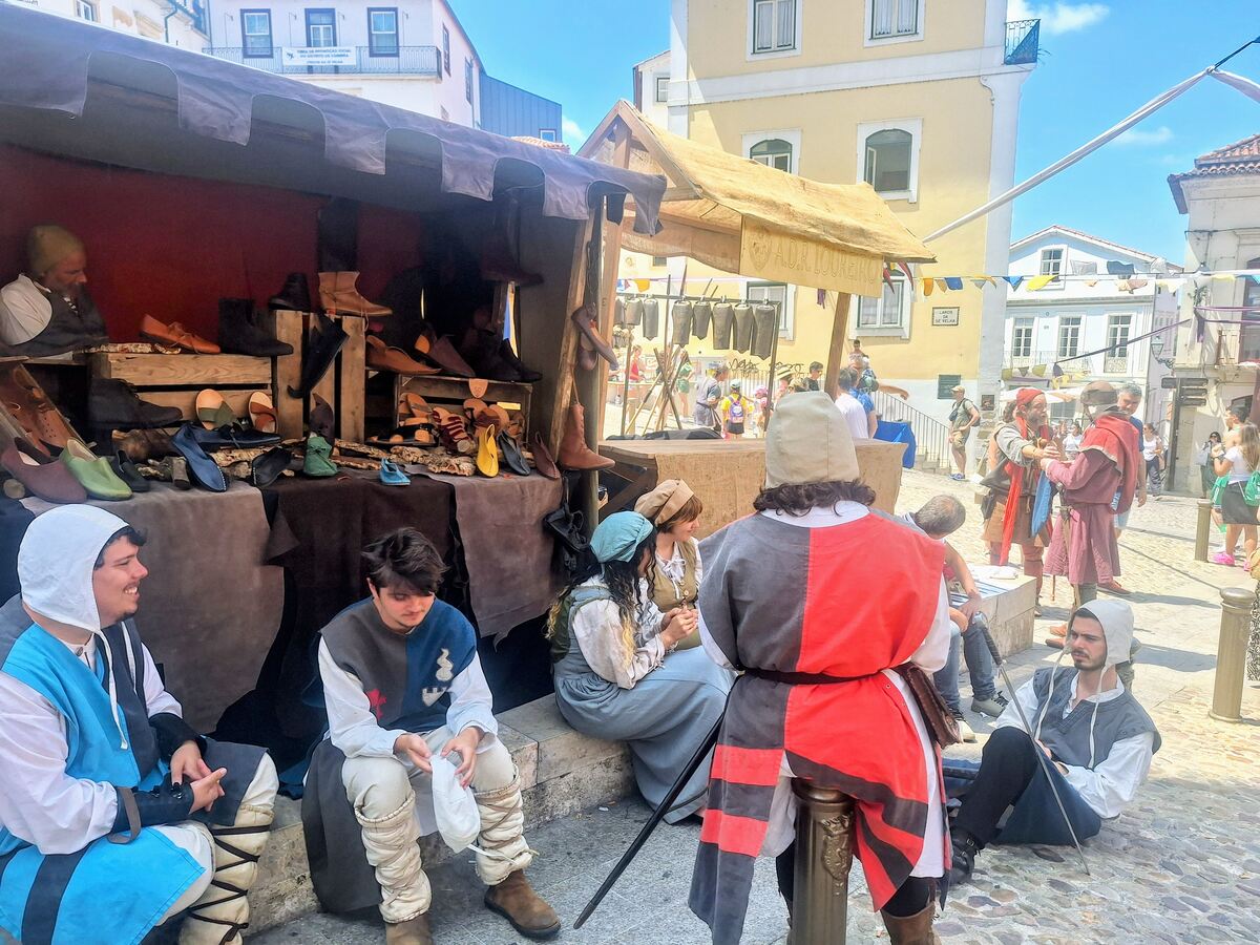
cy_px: 472
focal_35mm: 23
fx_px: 837
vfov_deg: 58.9
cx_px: 630
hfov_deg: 73.9
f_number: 1.8
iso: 40
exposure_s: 1/829
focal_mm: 5.54
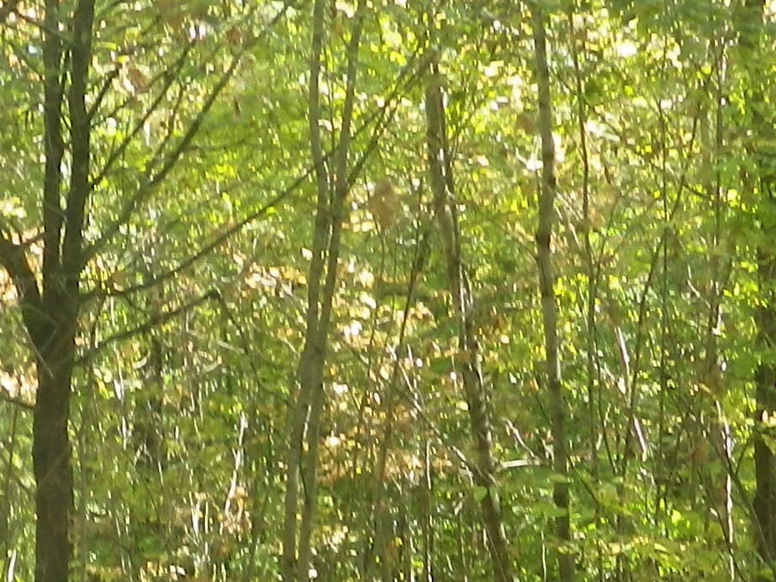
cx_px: 83
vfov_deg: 11.3
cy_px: 712
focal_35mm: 129
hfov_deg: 15.1
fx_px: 2891
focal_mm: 5
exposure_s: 1/50
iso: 80
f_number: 3.5
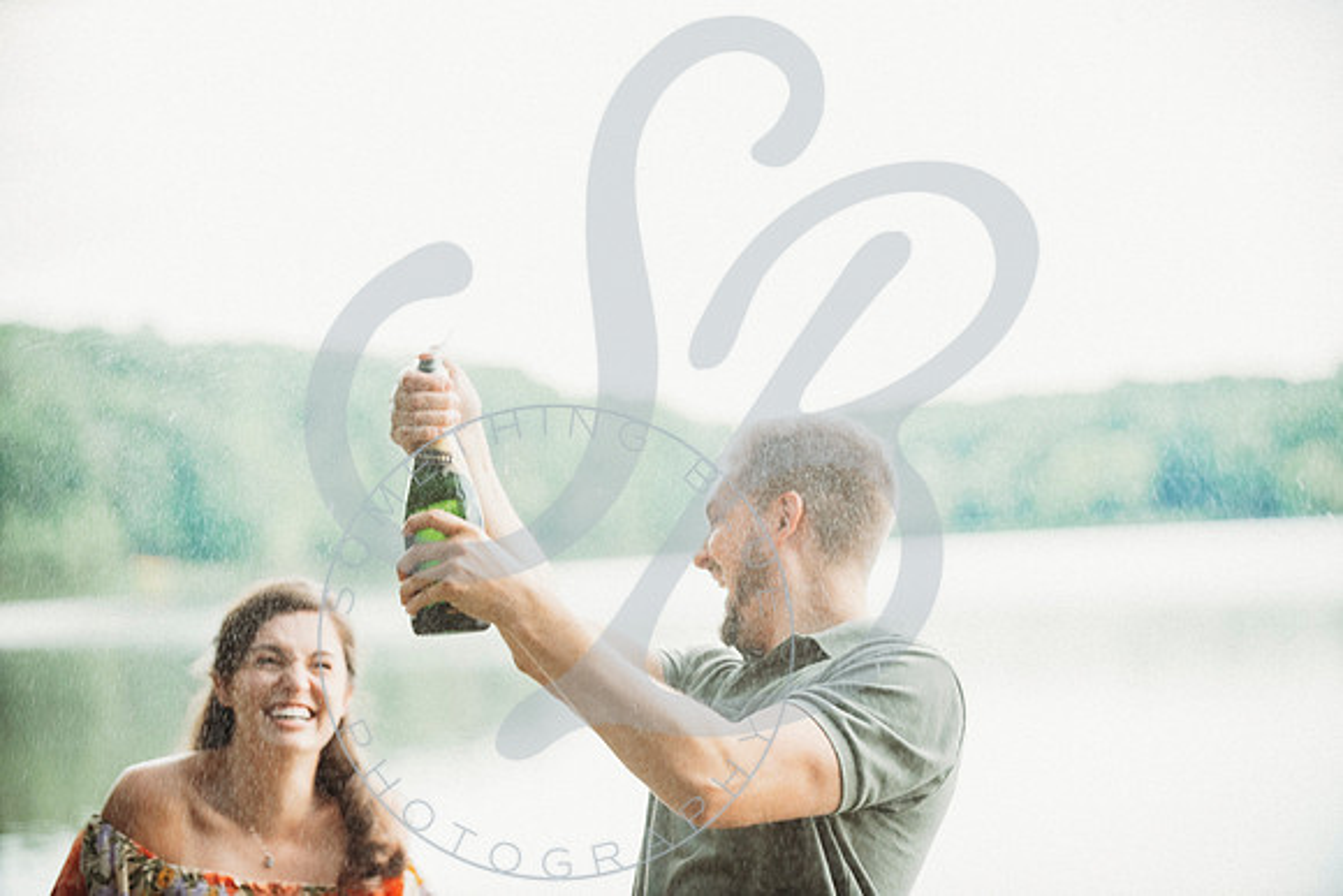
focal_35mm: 98
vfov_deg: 14.0
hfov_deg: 20.8
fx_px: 3657
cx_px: 672
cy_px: 448
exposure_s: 1/200
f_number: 2.8
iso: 1600
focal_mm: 98
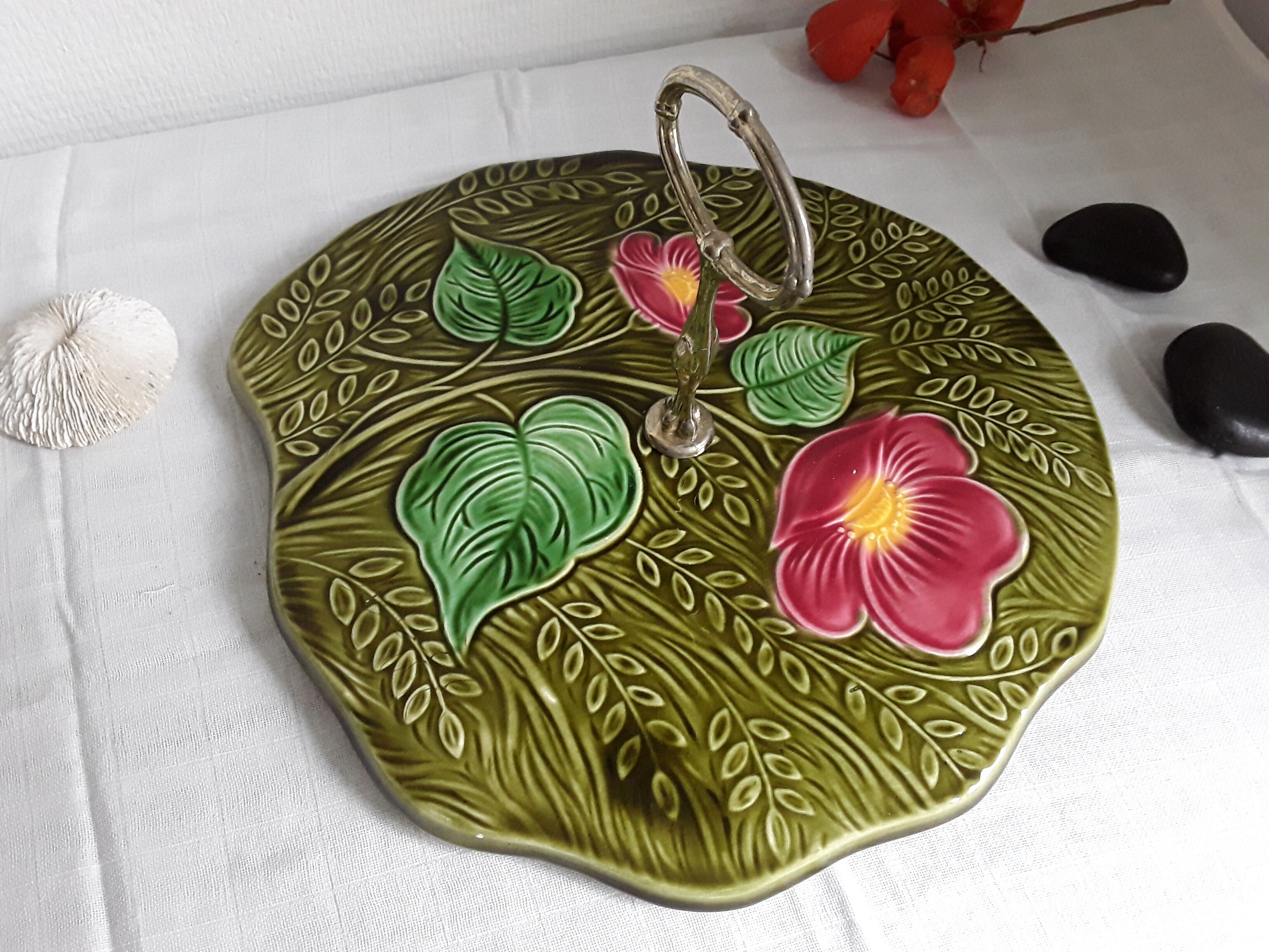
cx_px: 634
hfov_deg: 65.3
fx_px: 990
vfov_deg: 51.4
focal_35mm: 27
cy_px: 476
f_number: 1.9
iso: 160
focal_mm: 2.91
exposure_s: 1/20
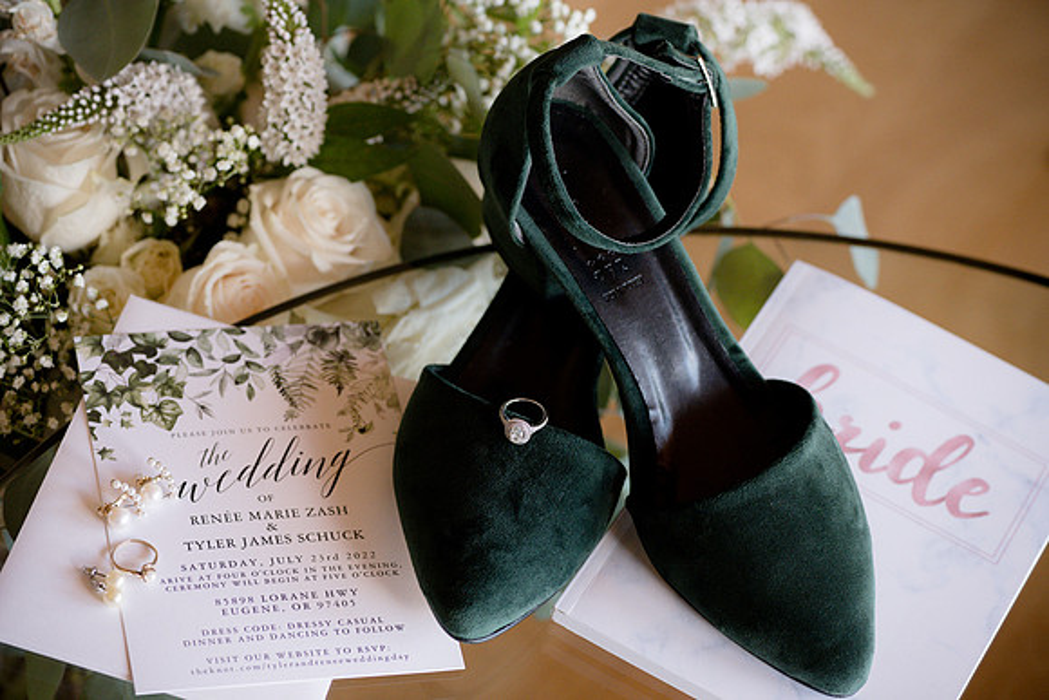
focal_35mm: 105
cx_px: 524
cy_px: 350
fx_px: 3060
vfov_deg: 13.0
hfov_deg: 19.5
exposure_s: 1/250
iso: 2500
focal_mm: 105
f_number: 5.6
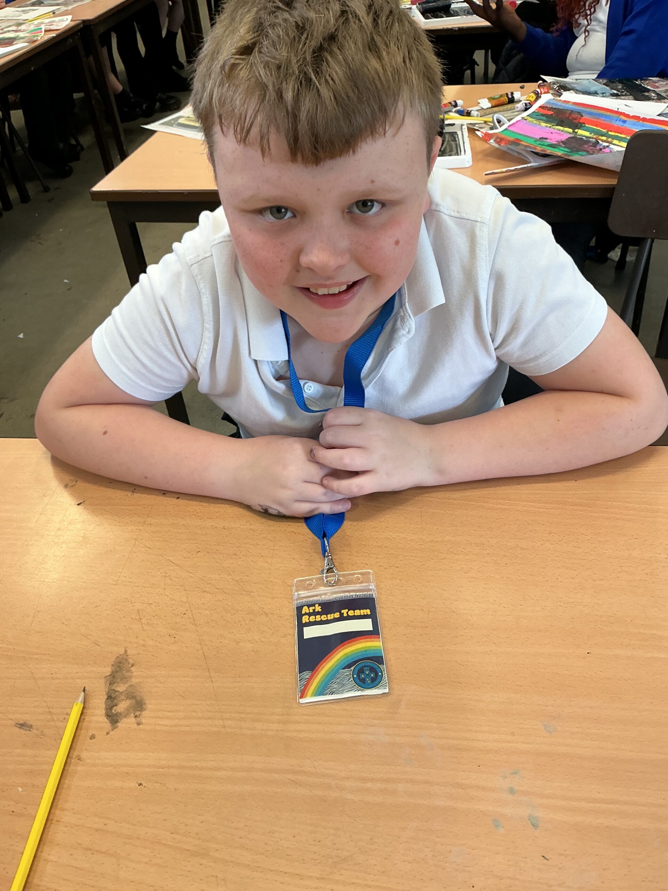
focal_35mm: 29
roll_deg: +7.4
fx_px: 746
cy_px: 446
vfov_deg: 61.7
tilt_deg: -40.3
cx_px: 334
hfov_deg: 48.2
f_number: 1.8
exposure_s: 1/60
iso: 64
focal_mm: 3
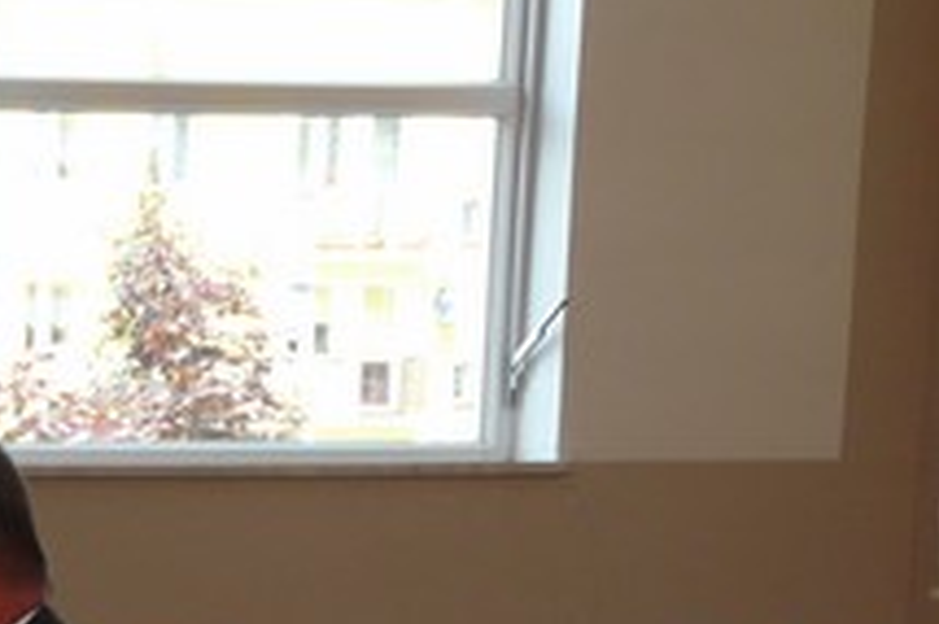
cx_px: -804
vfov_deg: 8.6
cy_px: 1283
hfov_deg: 12.3
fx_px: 3935
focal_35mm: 151
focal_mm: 6.4
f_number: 3.2
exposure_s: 1/80
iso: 100
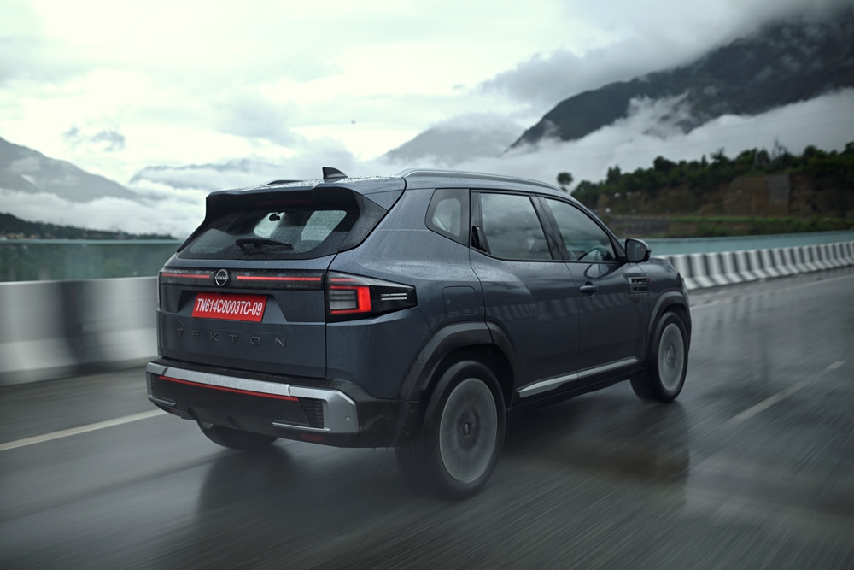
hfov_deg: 54.4
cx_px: 427
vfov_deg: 37.9
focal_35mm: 35
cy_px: 285
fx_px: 830
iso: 32
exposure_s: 1/30
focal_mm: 35
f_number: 2.5
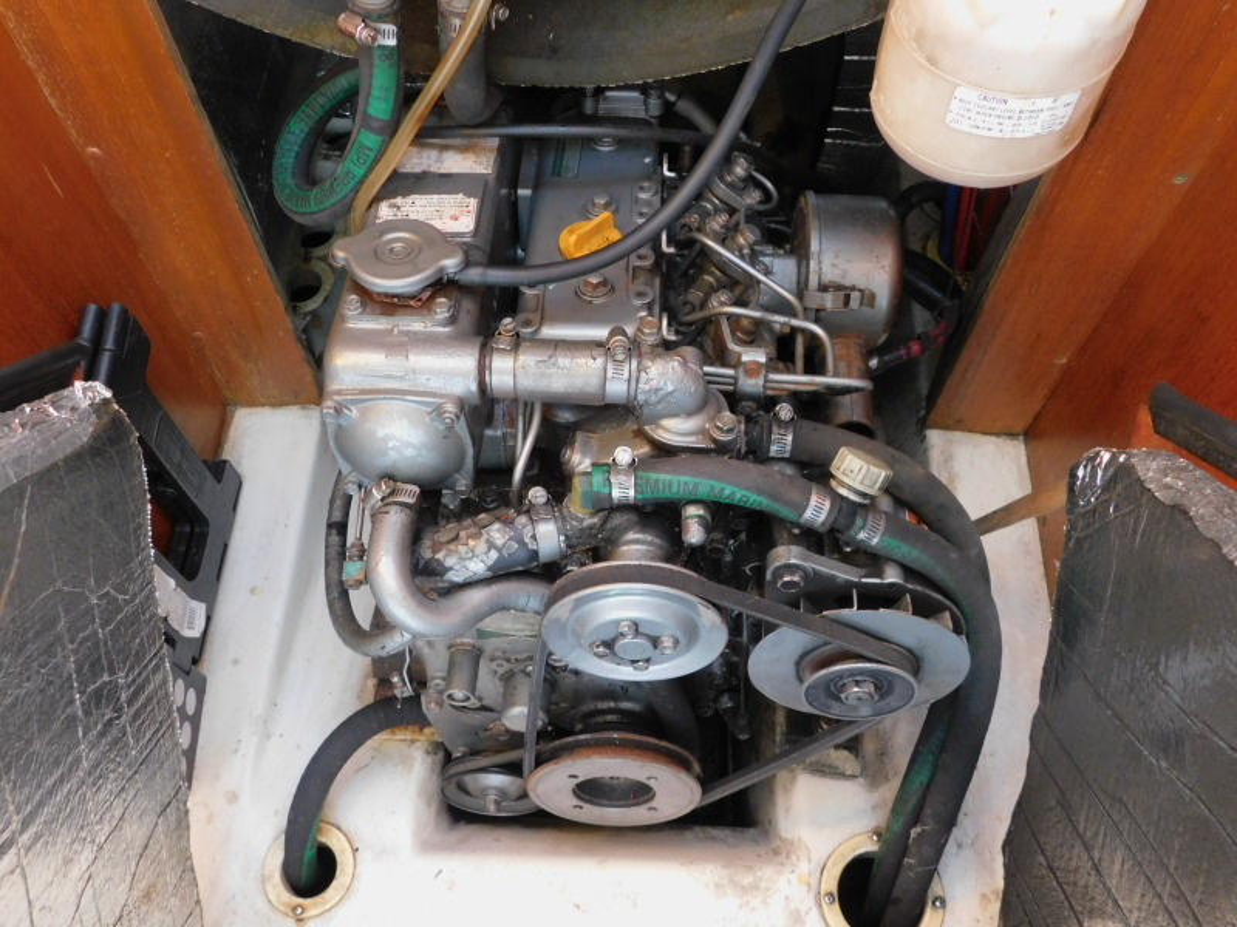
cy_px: 464
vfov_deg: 46.8
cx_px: 618
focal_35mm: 30
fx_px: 1072
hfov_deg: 60.0
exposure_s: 1/10
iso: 400
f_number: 3.2
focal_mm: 5.3
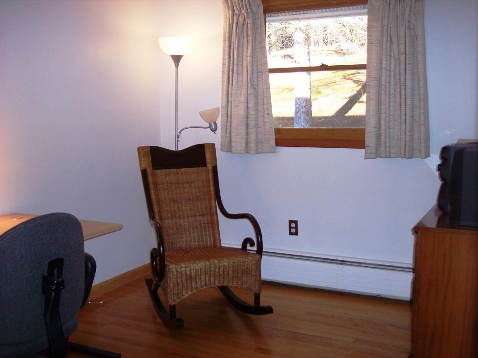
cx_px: 239
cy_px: 179
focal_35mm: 39
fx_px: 539
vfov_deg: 36.8
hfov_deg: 47.9
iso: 140
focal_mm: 8
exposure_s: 1/60
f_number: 2.8
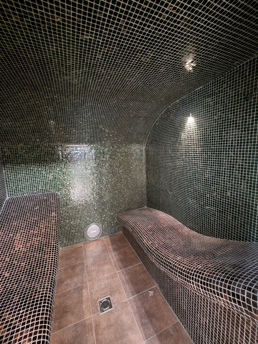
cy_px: 172
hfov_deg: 89.9
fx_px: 129
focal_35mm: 13
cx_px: 129
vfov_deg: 106.2
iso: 640
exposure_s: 1/4
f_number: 2.2
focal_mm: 1.74
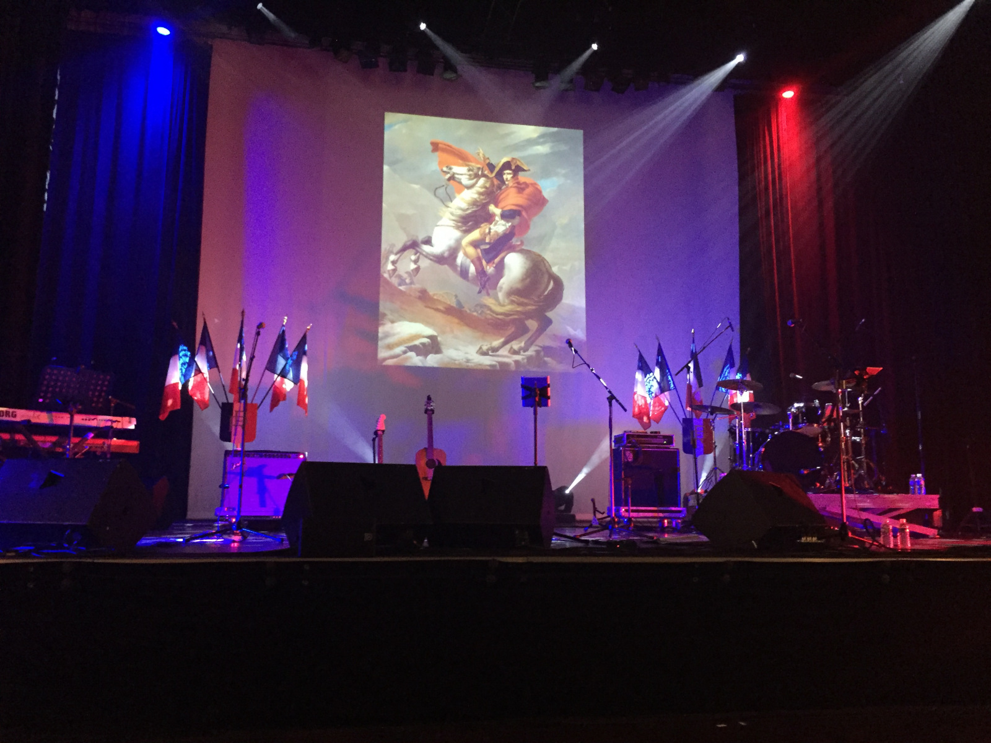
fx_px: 830
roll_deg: -1.0
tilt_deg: +9.5
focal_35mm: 29
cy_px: 372
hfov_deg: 61.7
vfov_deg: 48.2
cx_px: 496
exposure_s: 1/17
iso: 320
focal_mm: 4.15
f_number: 2.2
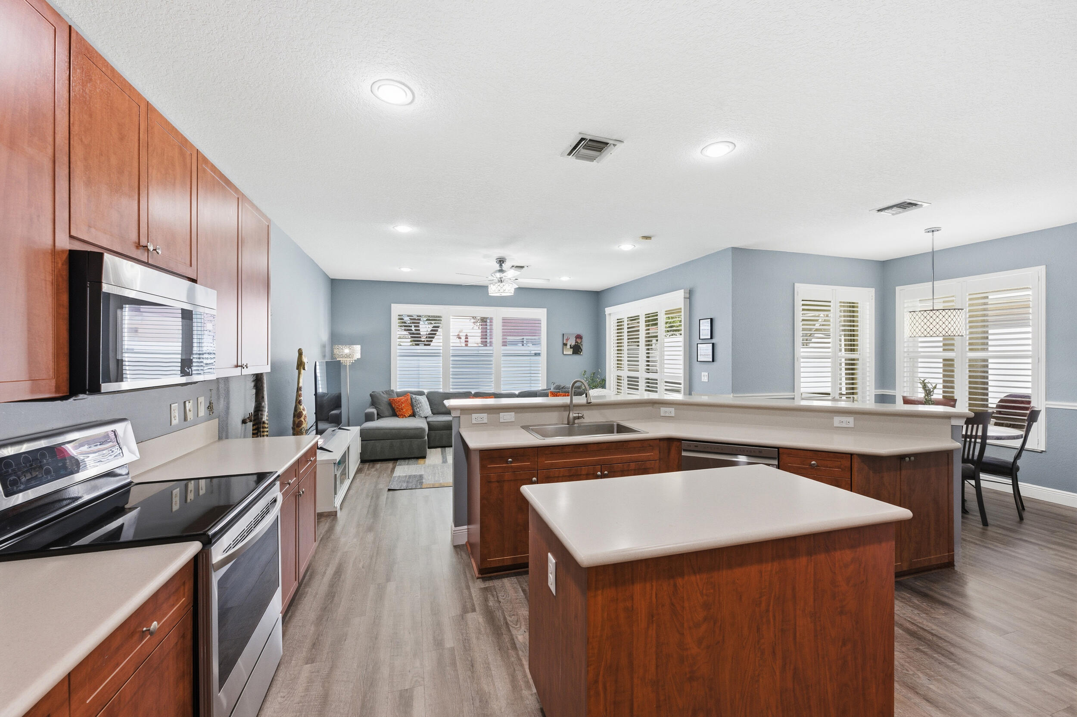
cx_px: 538
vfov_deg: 81.2
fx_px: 419
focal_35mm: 14
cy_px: 358
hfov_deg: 104.3
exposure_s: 1/500
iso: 500
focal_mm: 14
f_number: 8
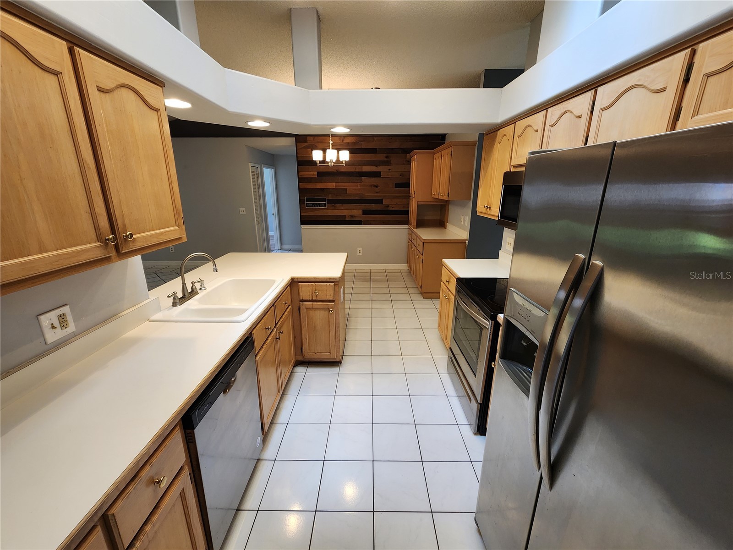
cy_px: 275
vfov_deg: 89.9
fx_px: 275
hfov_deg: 106.2
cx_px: 366
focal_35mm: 13
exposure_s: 1/60
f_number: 2.2
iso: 200
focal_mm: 2.2
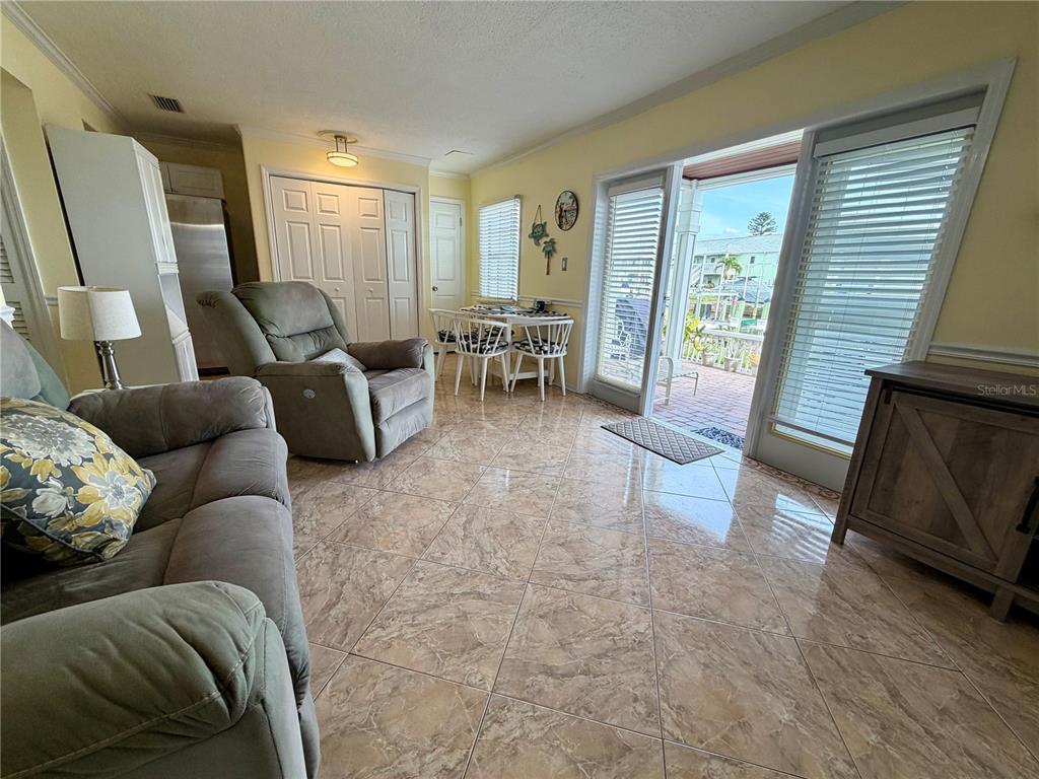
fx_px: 420
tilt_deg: -15.7
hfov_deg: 102.1
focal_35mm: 14
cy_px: 390
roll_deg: -1.9
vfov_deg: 85.7
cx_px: 520
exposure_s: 1/120
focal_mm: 2.22
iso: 80
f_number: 2.2
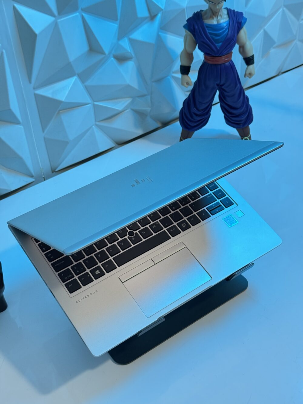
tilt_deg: -39.3
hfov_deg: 30.3
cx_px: 152
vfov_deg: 39.7
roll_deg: +2.2
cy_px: 202
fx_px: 560
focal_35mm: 48
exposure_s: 1/50
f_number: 1.78
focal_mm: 6.76
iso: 125
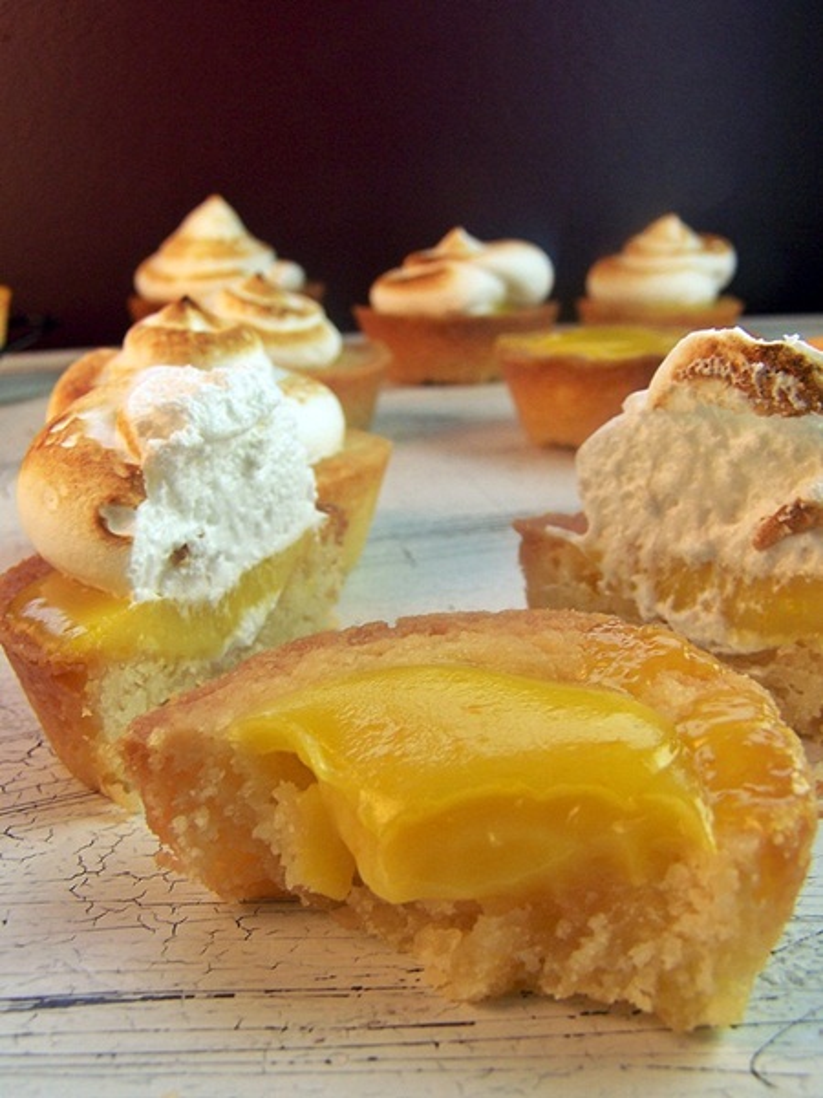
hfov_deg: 36.0
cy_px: 549
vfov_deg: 46.8
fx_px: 1268
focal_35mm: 40
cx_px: 412
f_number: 3.6
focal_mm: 6.7
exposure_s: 1/50
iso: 100
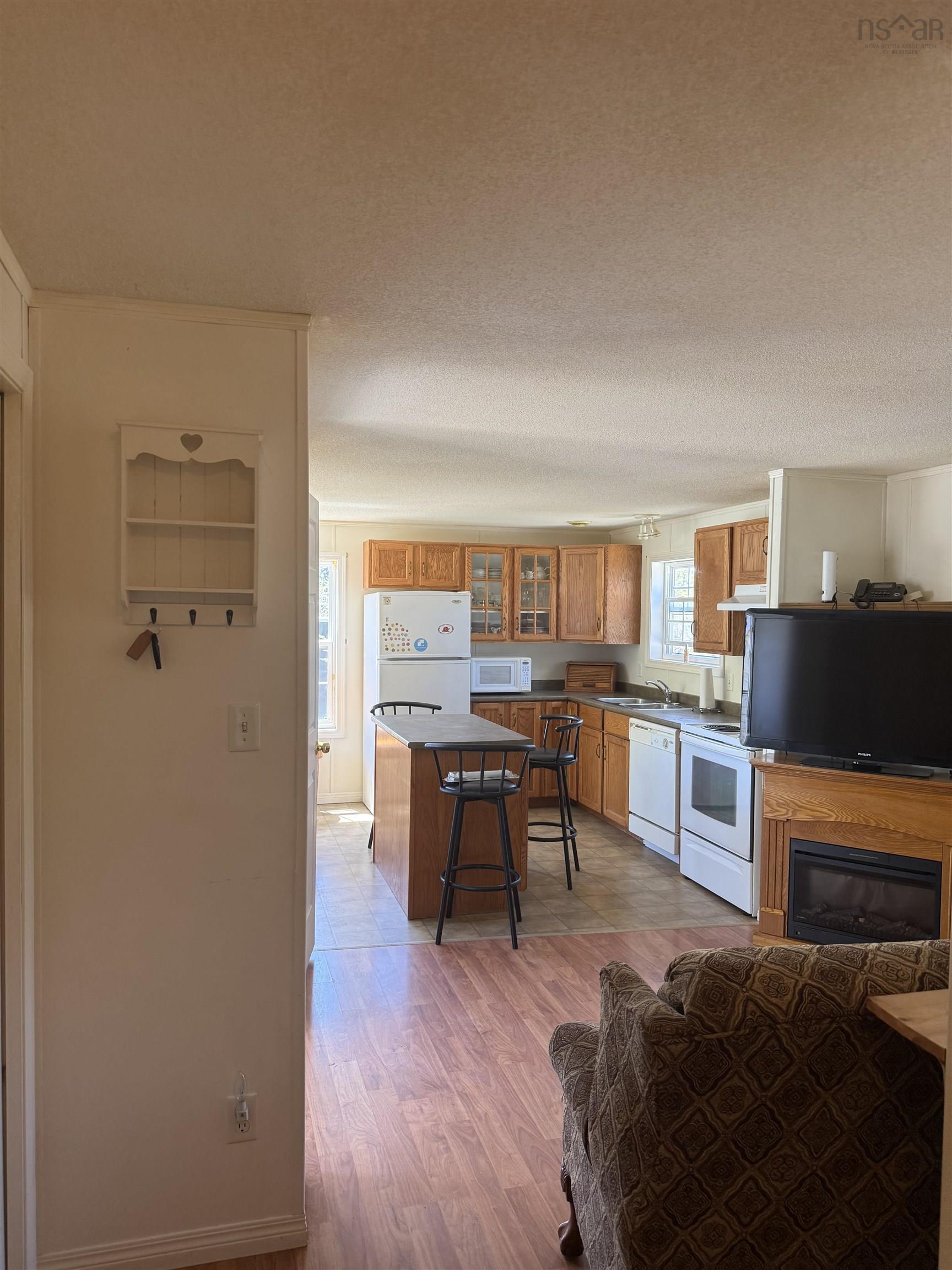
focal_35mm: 24
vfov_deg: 71.6
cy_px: 635
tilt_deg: -1.4
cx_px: 476
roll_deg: -1.4
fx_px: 880
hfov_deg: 56.8
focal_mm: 6.76
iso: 160
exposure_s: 1/120
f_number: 1.78
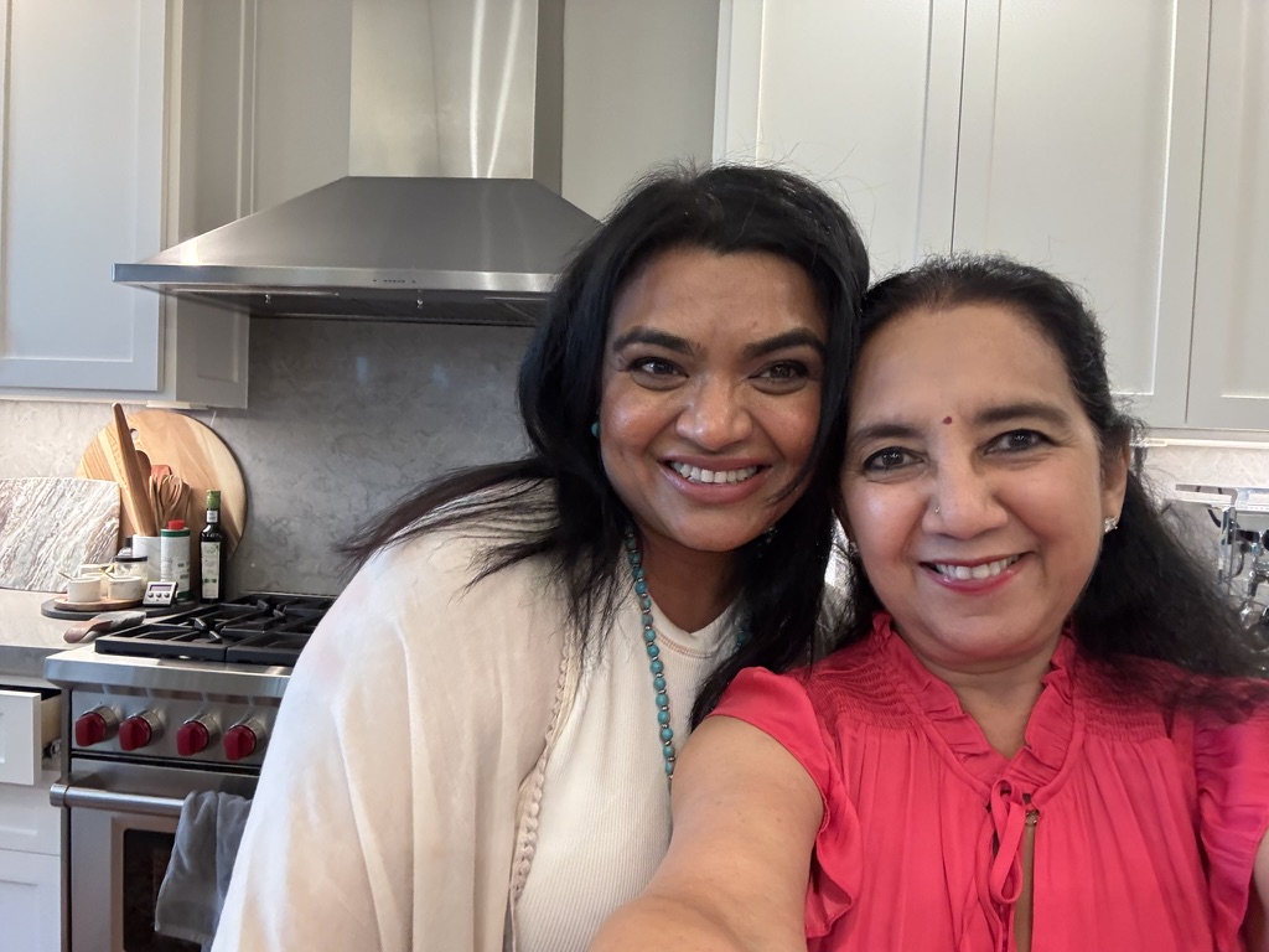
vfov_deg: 58.9
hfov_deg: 73.9
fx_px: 843
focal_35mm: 23
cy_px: 476
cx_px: 634
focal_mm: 2.69
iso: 400
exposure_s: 1/30
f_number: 1.9
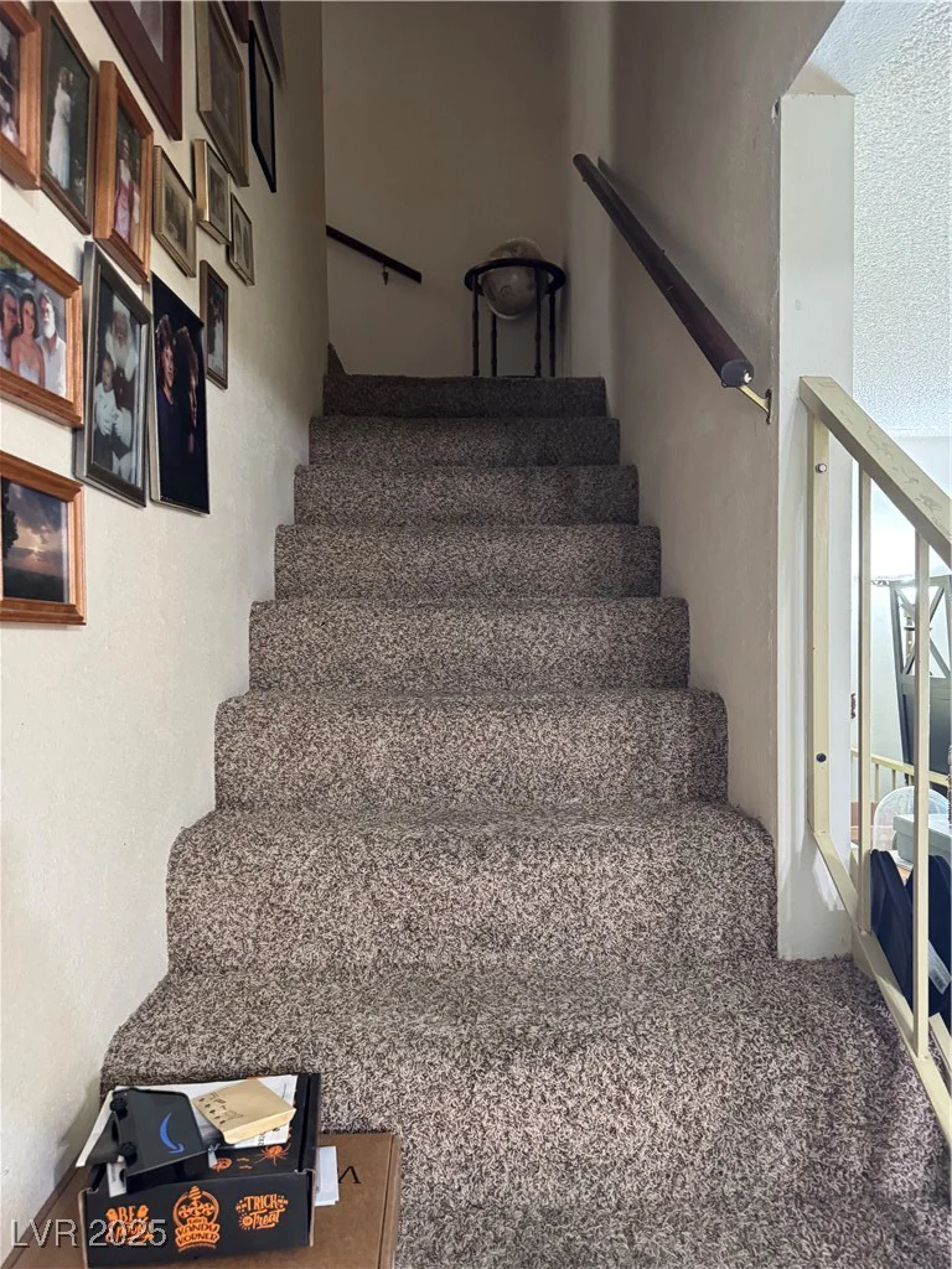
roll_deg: -0.1
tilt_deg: +0.8
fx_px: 880
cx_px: 476
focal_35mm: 24
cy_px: 634
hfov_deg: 56.8
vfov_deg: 71.6
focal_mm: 6.76
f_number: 1.78
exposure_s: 1/40
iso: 640
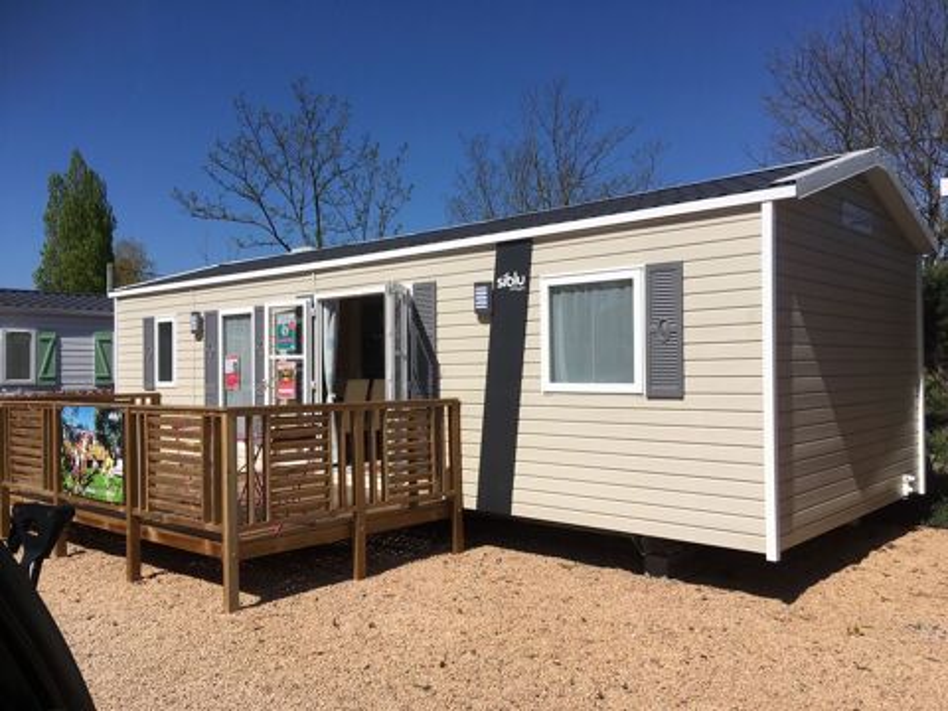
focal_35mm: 29
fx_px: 794
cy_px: 356
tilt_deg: +0.9
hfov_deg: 61.7
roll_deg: +0.4
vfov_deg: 48.2
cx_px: 474
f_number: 2.2
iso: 25
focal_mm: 4.15
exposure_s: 1/3344
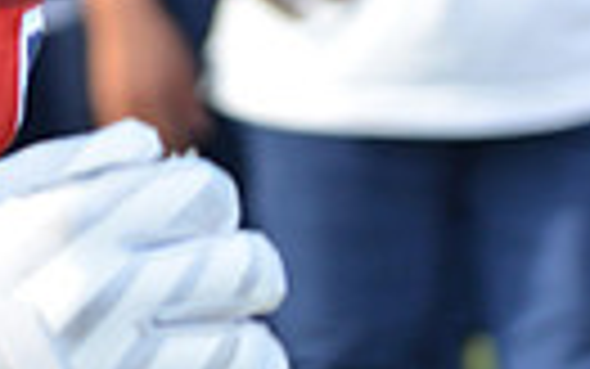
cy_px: -486
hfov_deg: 5.7
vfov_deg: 3.5
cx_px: -72
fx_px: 5904
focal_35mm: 367
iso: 500
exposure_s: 1/500
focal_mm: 70
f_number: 4.5
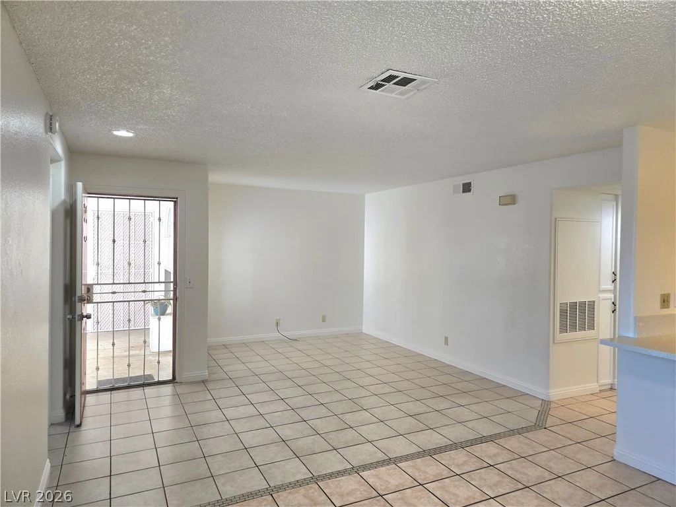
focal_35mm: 23
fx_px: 449
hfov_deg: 73.9
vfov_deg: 58.9
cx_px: 338
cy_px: 254
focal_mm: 5.4
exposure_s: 1/120
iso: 100
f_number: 1.8
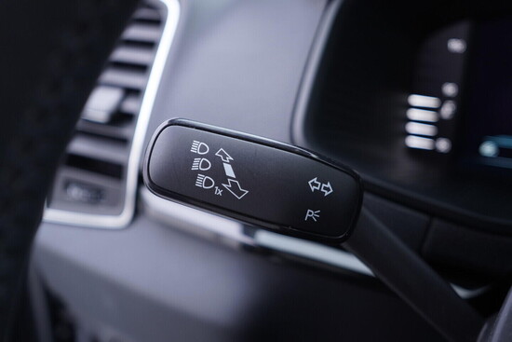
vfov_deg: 36.9
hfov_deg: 53.1
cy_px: 171
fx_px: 512
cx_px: 256
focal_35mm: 36
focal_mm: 24
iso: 250
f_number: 2.8
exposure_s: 1/40
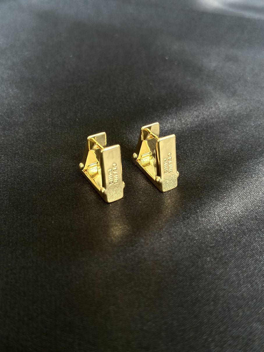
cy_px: 176
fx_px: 488
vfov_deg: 39.7
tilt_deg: -40.5
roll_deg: -2.5
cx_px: 132
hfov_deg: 30.3
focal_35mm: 48
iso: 100
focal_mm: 6.86
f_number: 1.78
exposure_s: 1/121
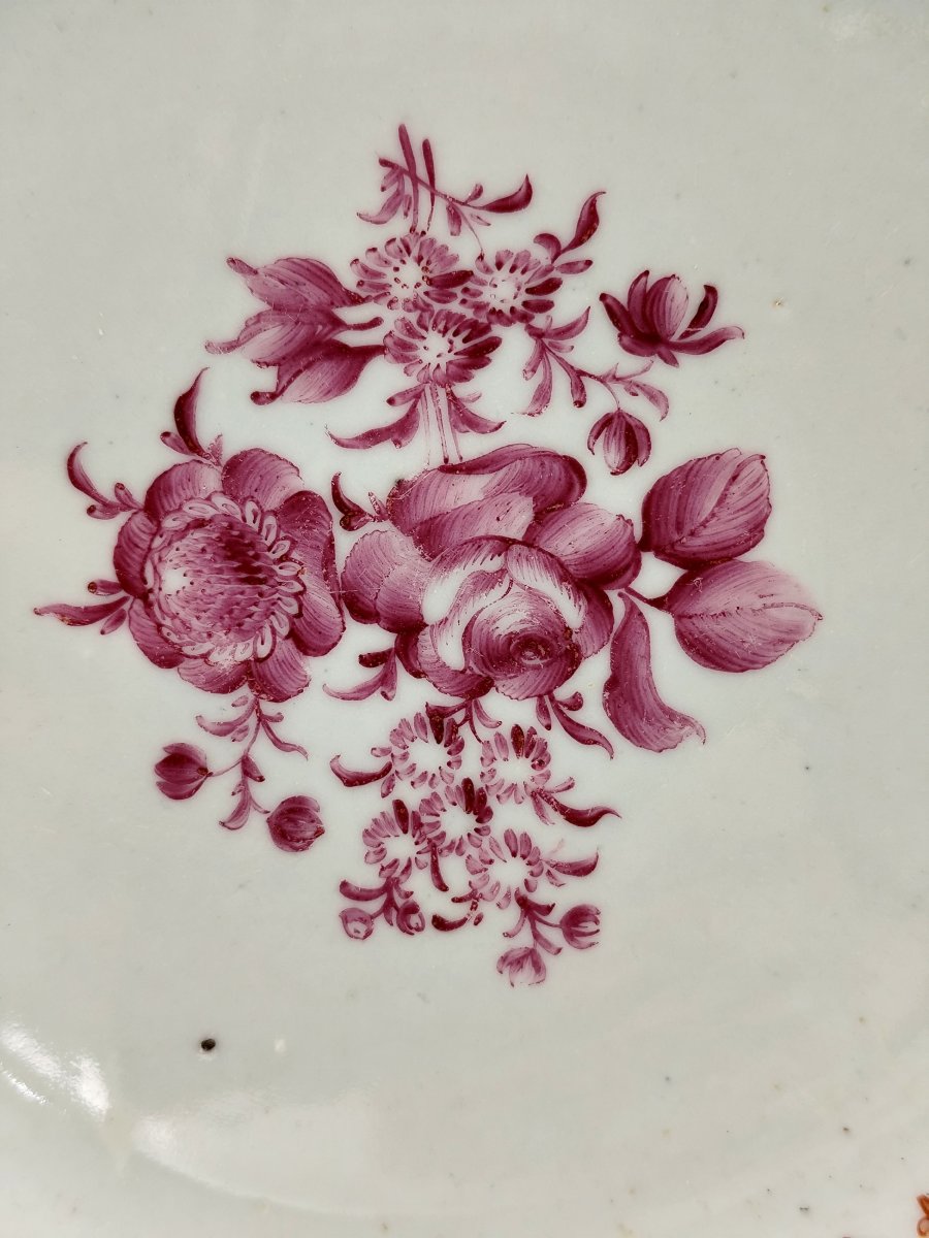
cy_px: 619
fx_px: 1646
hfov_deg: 31.5
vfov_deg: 41.2
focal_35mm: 46
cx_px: 464
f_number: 1.65
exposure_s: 1/100
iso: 160
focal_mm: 6.14
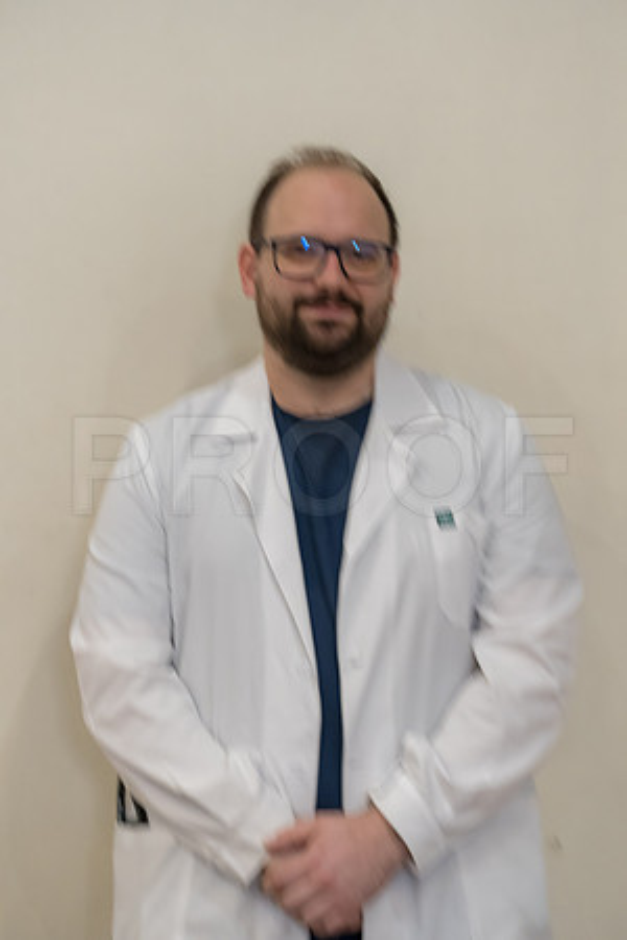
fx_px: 2926
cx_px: 314
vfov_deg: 18.3
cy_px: 470
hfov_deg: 12.2
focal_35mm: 112
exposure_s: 1/80
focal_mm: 112
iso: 5000
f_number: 4
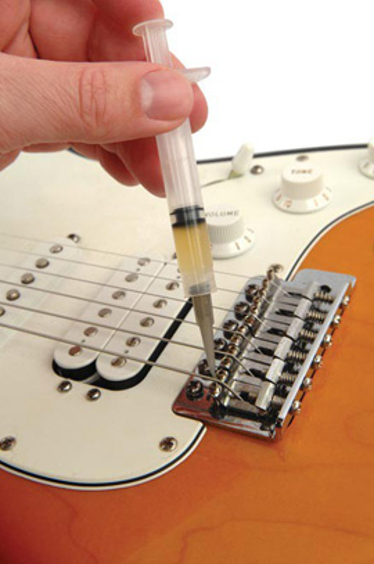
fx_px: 860
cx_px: 186
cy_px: 247
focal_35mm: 55
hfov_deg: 24.5
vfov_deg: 36.2
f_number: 9
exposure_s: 1/100
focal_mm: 30
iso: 400
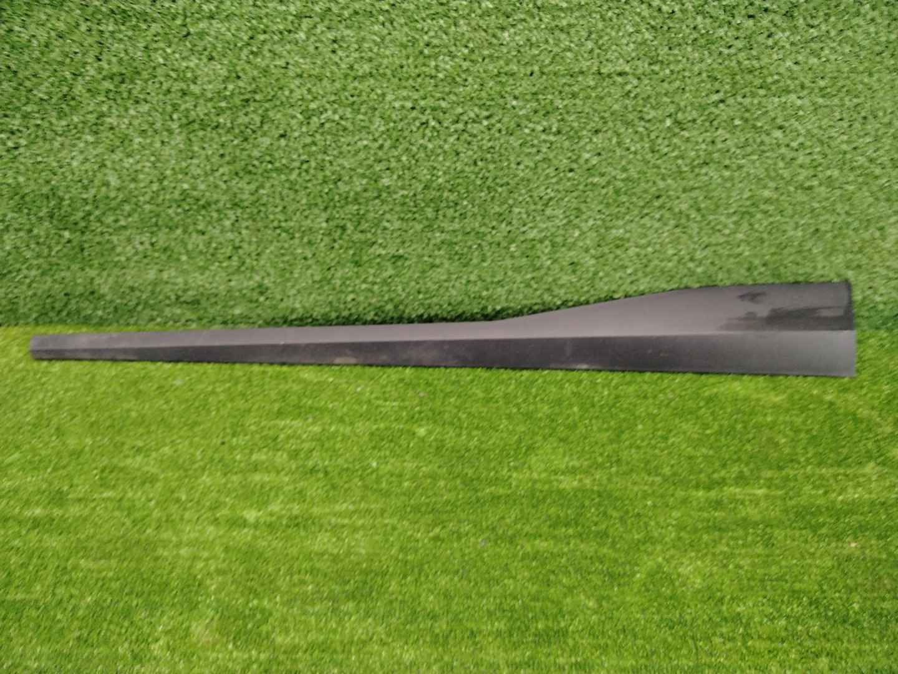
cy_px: 337
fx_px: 623
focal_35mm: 24
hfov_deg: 71.6
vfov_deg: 56.8
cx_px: 449
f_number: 1.75
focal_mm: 5.25
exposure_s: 1/33
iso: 573
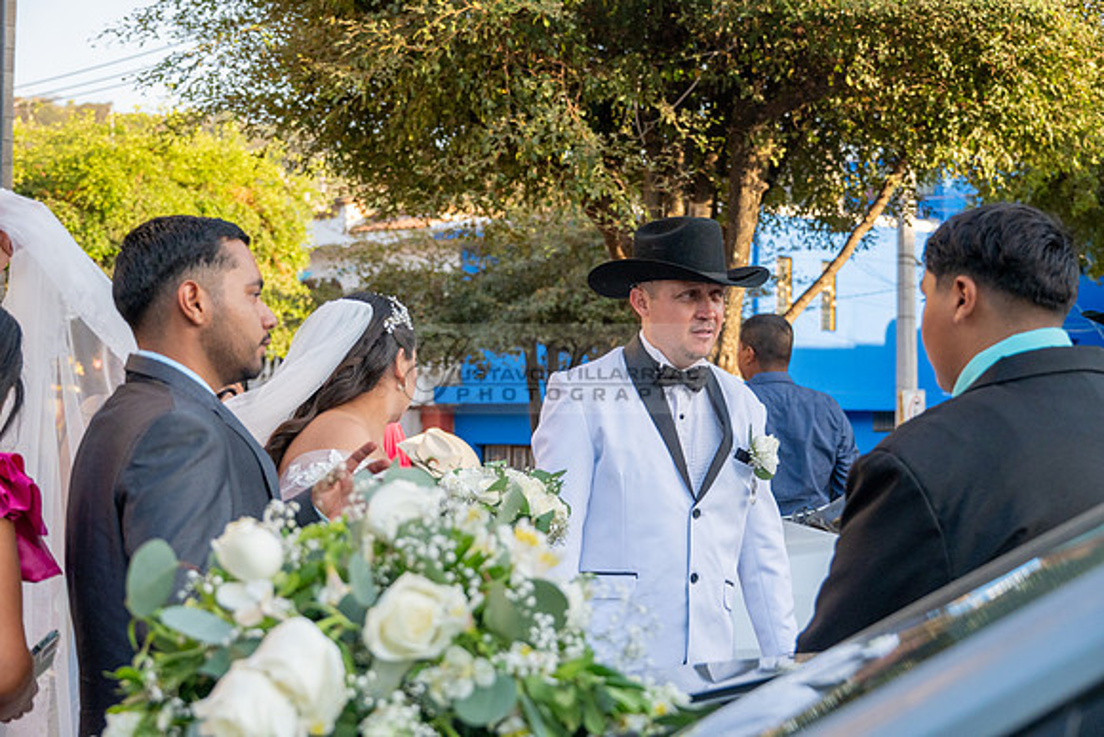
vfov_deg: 20.6
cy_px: 368
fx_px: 2024
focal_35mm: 66
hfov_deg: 30.5
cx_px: 552
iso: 1000
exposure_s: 1/1600
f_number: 6
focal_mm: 66
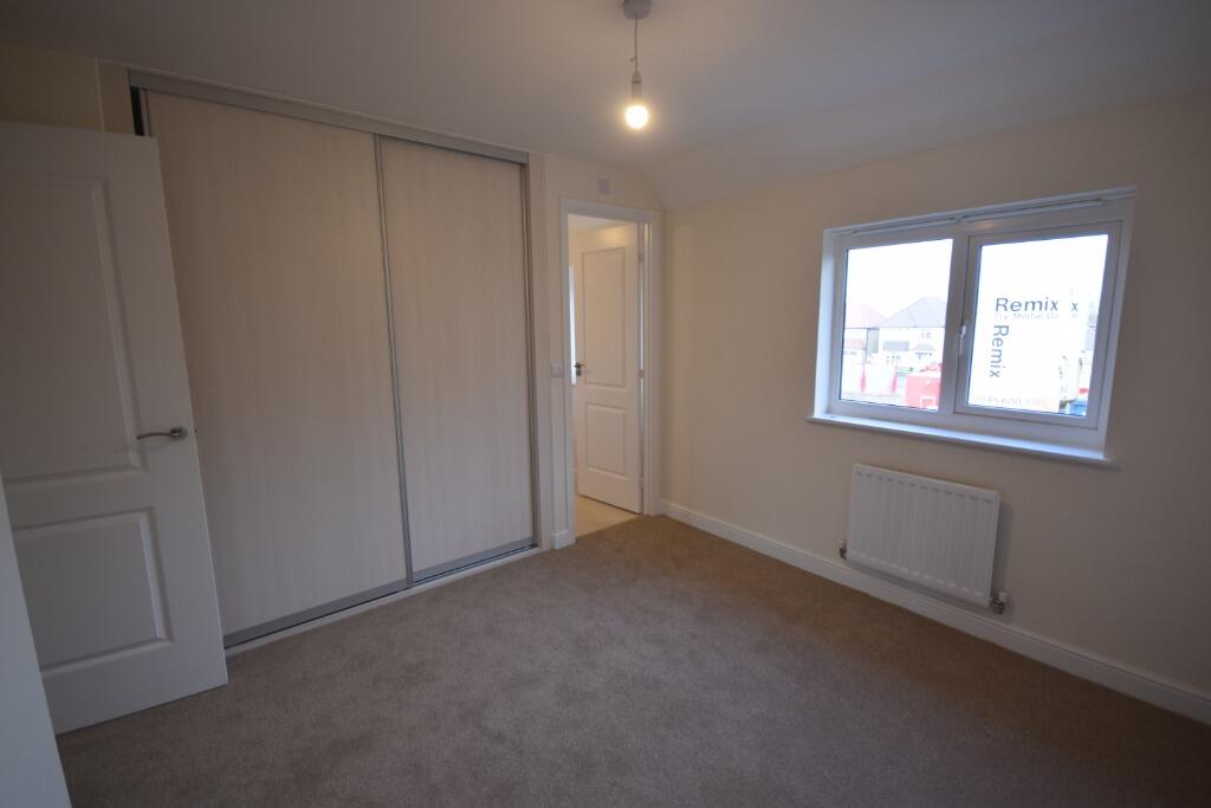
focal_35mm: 15
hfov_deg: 100.4
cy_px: 404
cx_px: 606
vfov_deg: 77.3
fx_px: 505
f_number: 4.5
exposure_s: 1/80
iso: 400
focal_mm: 10
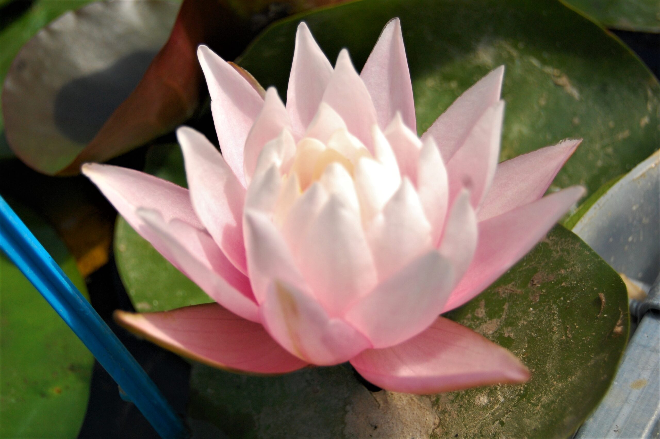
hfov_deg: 29.3
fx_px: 1264
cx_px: 330
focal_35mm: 69
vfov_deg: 19.7
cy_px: 220
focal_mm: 46
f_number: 5.3
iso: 800
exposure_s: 1/4000
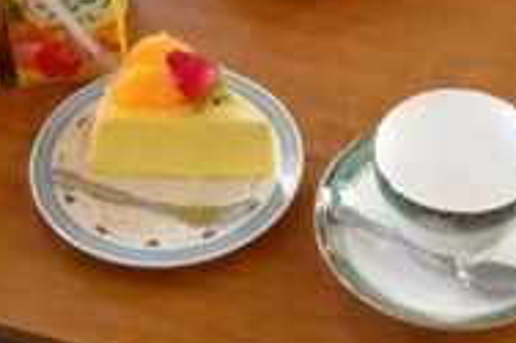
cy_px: 33
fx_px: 1461
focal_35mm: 102
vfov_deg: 13.3
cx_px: 231
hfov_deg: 20.0
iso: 644
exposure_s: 1/176
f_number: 3.1
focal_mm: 6.72
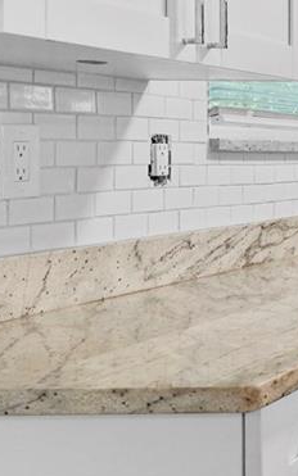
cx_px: 764
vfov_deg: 29.5
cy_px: 171
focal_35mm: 69
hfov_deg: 12.9
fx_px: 900
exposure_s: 1/3
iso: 500
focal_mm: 10.5
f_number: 8
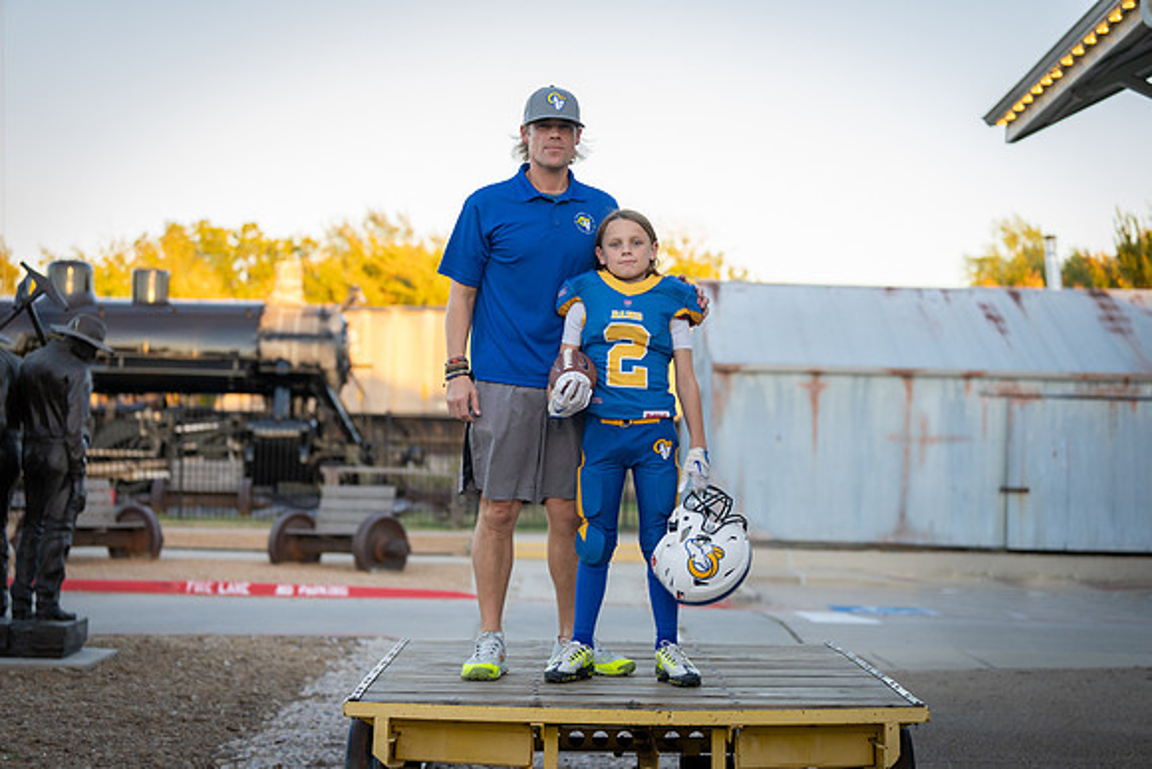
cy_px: 384
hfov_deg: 28.8
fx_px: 2240
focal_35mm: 70
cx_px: 576
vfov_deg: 19.5
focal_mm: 70
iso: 320
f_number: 2.8
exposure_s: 1/320
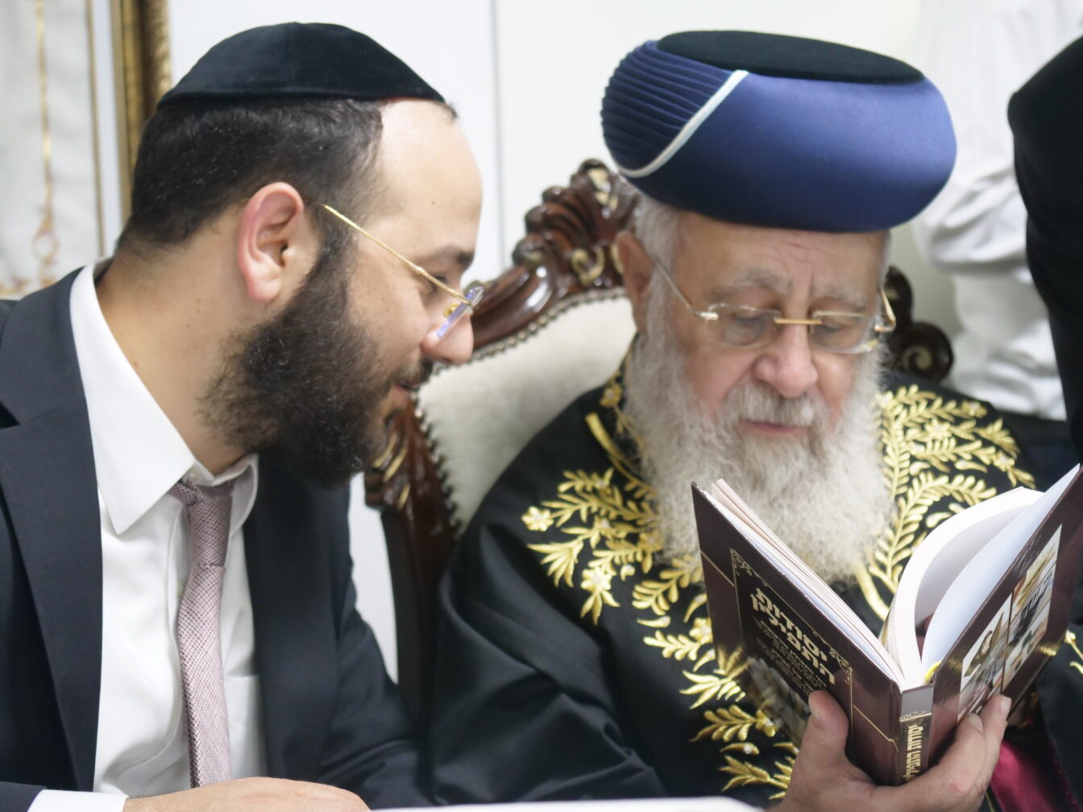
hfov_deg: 27.8
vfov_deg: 21.0
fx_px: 2190
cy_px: 406
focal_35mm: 70
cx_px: 542
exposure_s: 1/80
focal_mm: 35
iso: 1600
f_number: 2.8
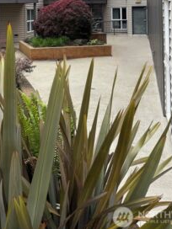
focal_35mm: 47
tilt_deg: -0.2
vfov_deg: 36.8
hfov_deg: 30.3
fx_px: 311
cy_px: 7
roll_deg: +0.7
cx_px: 40
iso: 100
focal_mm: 6.76
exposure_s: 1/1901
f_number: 1.78
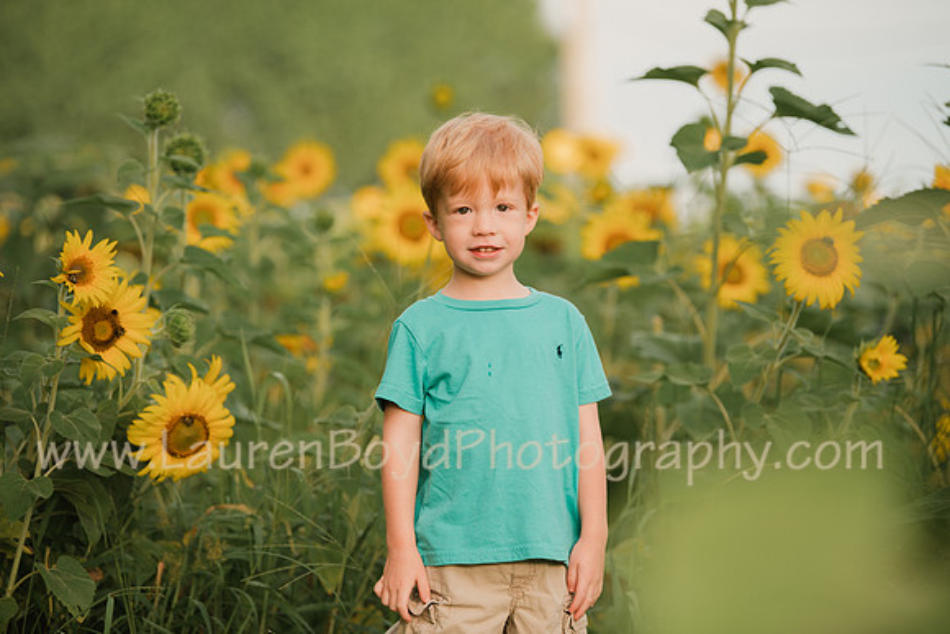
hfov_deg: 14.2
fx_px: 3827
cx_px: 475
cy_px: 317
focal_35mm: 145
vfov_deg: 9.5
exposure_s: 1/400
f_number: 2.8
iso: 100
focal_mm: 145
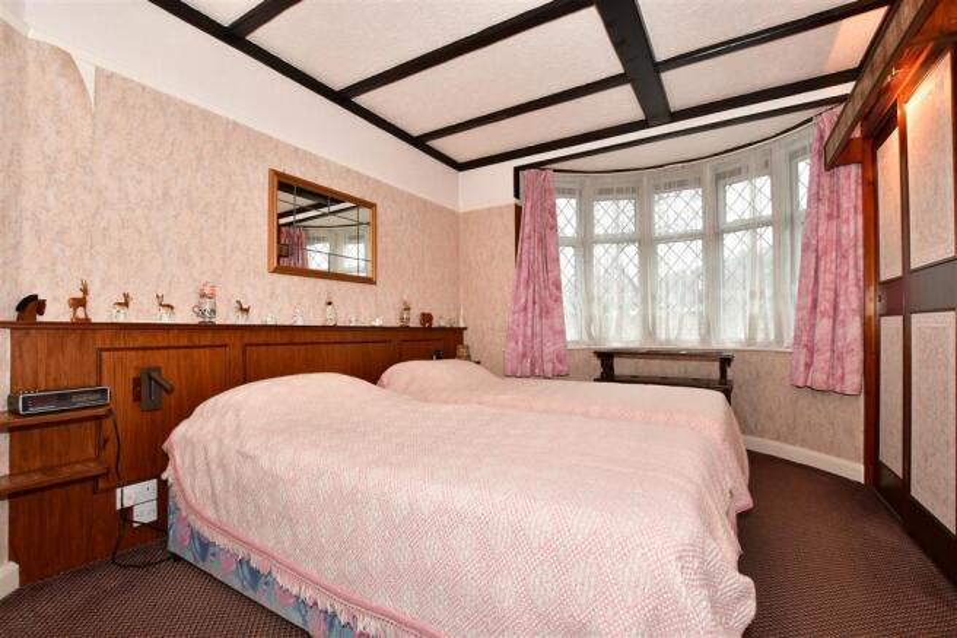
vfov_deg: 77.3
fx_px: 399
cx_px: 478
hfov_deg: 100.4
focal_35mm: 15
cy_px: 319
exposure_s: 1/6
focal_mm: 10
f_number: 8
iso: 320
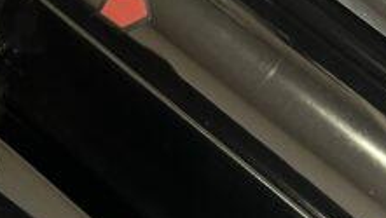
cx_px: 187
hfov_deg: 16.4
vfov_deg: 9.3
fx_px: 1343
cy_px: 129
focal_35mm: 131
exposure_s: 1/50
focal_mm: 5.7
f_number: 1.5
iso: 160
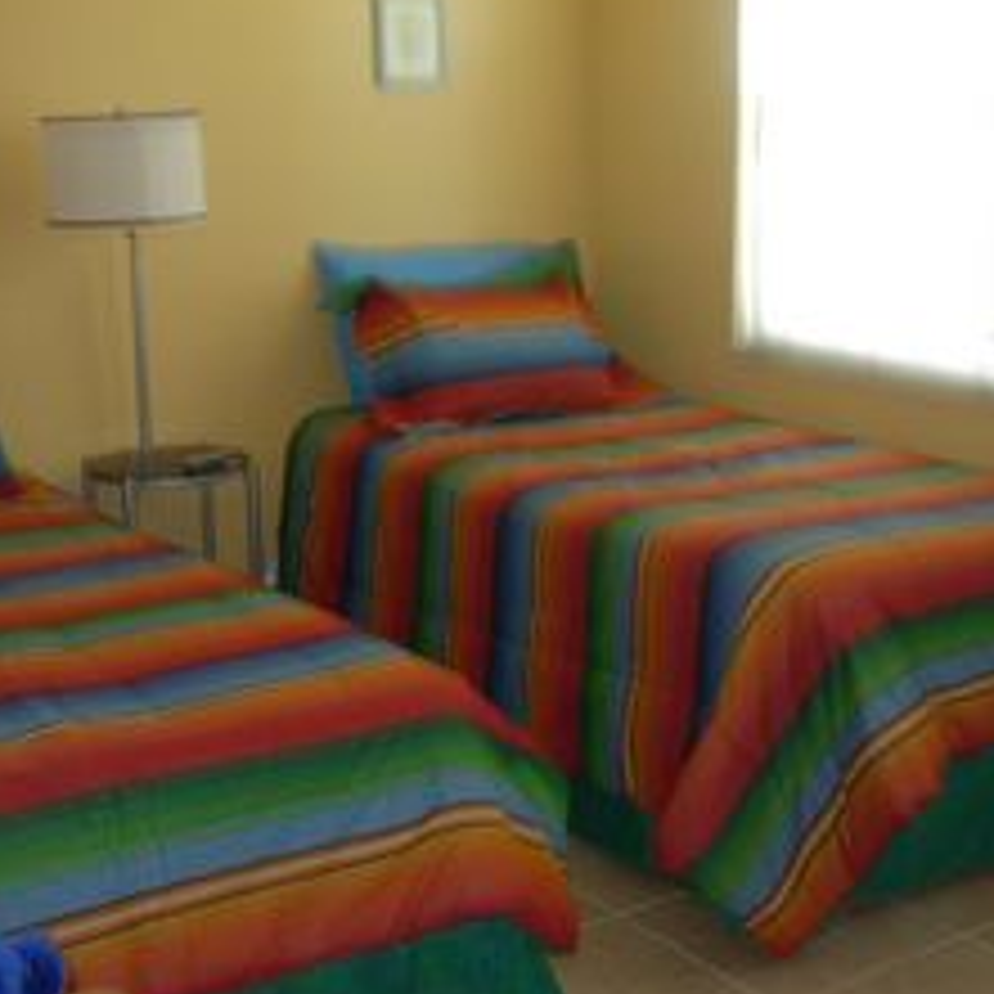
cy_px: 571
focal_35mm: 53
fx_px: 1722
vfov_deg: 32.1
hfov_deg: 32.1
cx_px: 603
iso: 62
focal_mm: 7.5
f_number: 3.8
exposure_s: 1/5.6
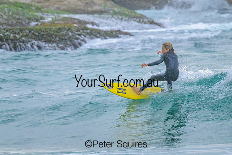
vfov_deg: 1.3
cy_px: 72
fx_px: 7094
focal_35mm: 1101
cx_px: 119
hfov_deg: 1.9
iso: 2800
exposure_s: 1/2000
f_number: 11
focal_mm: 800
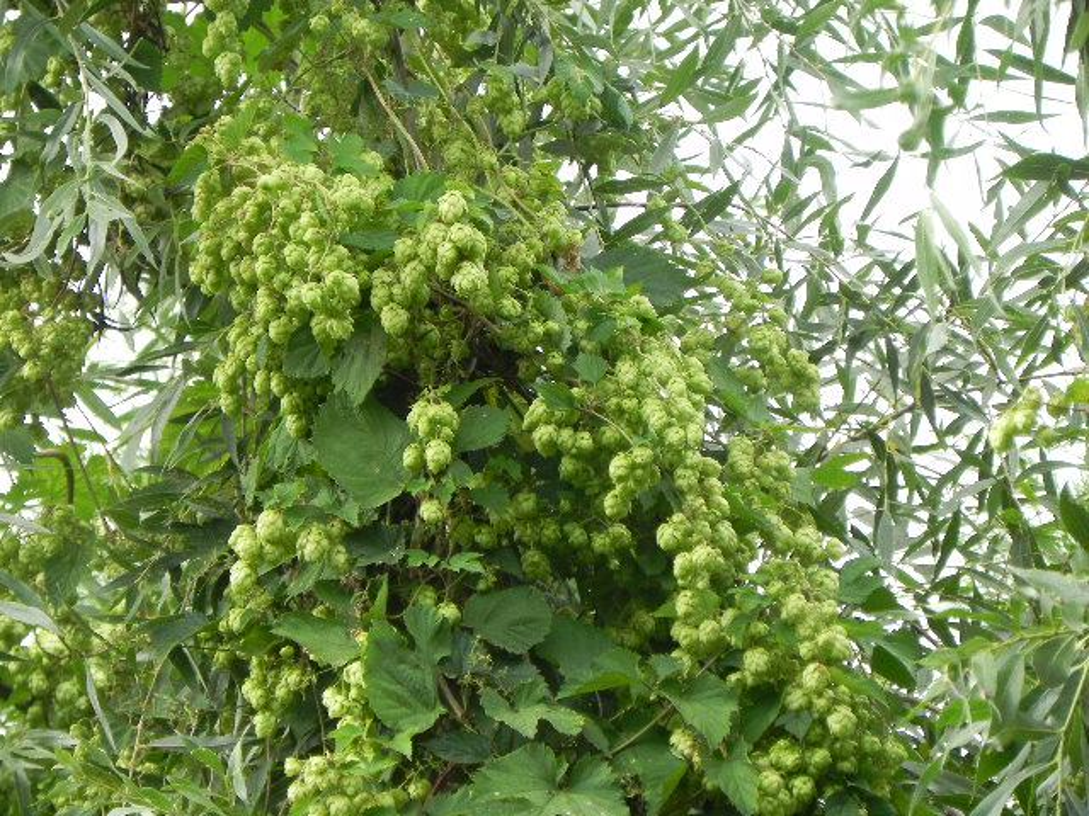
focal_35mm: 291
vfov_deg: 5.1
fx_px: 9155
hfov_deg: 6.8
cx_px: 544
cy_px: 408
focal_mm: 51.8
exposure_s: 1/342
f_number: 4.5
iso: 400
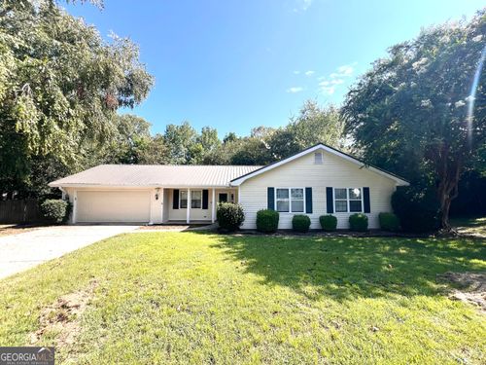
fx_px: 183
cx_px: 243
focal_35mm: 13
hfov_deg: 106.2
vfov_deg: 89.9
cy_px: 182
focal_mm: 1.57
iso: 32
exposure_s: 1/652
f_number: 1.8
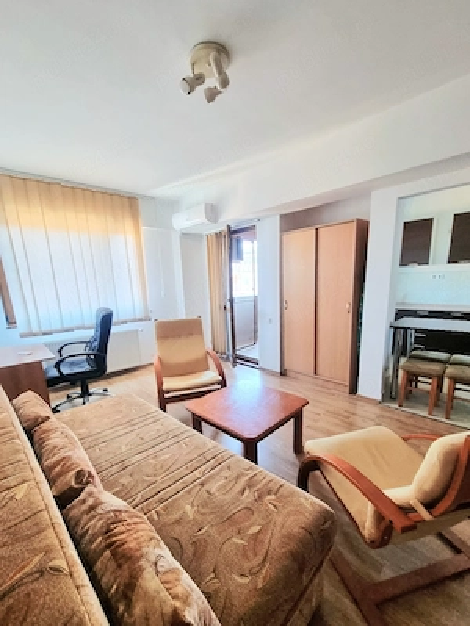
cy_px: 313
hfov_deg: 89.9
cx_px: 235
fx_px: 235
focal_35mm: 13
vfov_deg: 106.2
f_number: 2.2
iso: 160
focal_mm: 2.2
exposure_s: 1/50
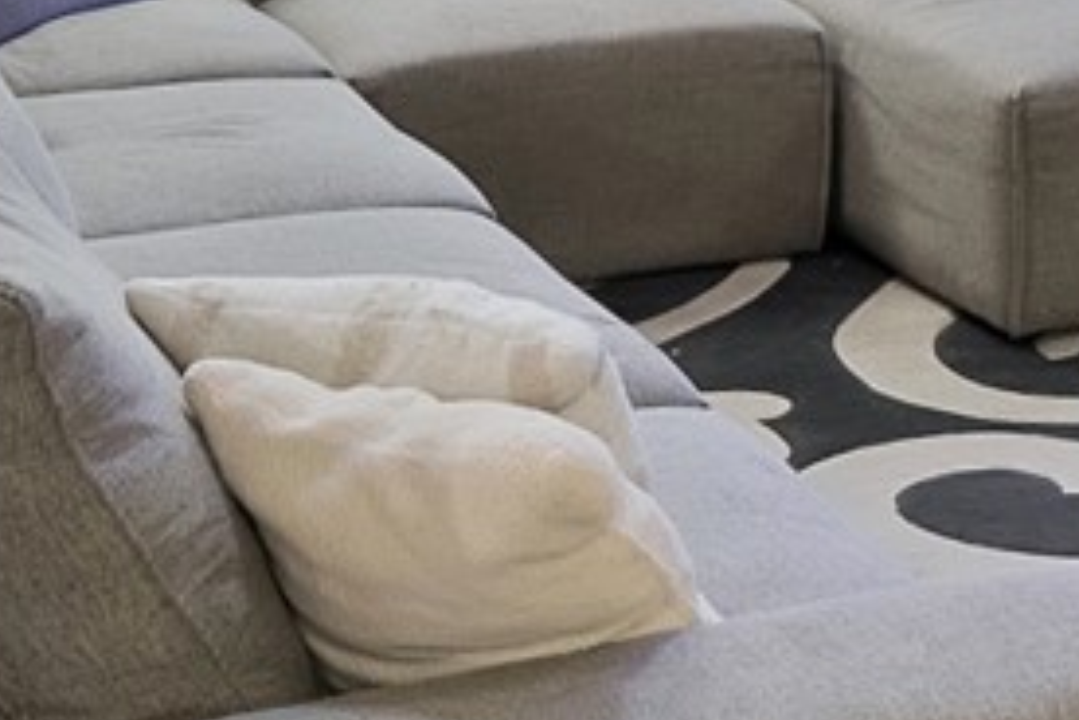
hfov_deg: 22.6
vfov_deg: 13.8
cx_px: 1036
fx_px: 2607
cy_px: -610
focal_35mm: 87
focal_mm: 12
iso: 640
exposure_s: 1/1.25
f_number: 9
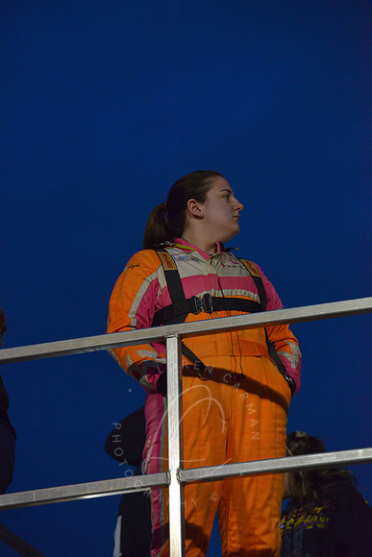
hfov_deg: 6.9
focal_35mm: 200
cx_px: 186
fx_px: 3098
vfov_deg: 10.3
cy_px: 278
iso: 5000
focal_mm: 200
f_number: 5
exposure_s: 1/250
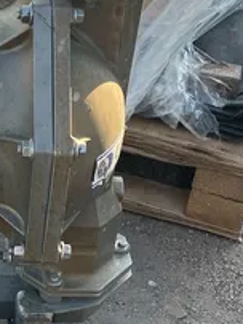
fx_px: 881
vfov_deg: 20.8
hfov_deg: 15.2
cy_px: 205
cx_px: -43
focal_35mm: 94
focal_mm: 4.2
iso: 32
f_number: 1.6
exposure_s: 1/360
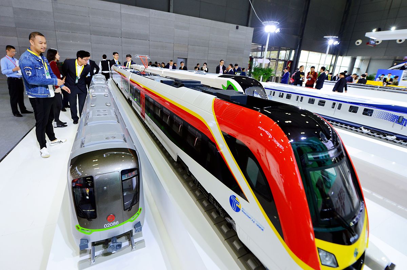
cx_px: 204
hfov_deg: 104.4
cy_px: 135
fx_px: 158
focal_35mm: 14
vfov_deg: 81.0
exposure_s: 1/125
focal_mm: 14
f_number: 5.6
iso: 1000
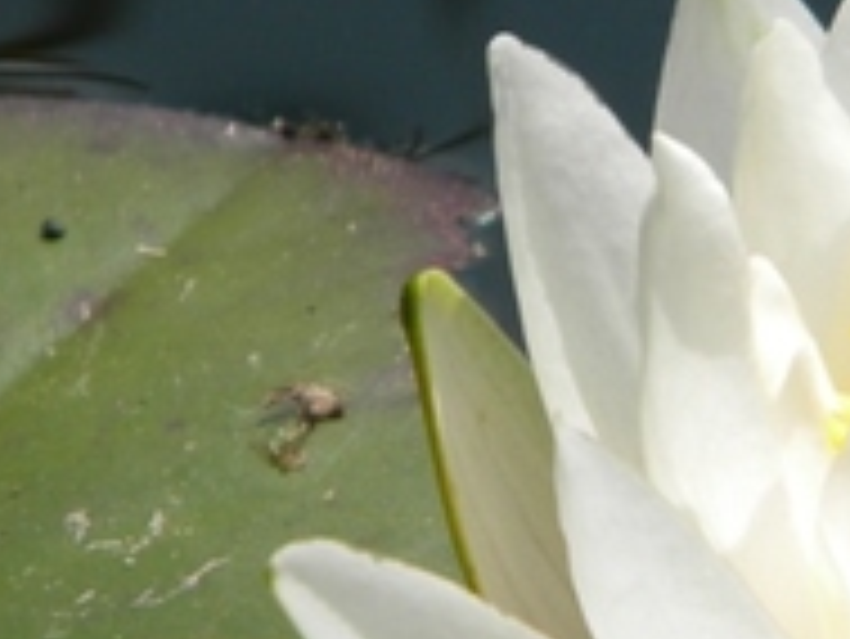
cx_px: 940
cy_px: 385
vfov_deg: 3.4
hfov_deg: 4.5
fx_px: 10688
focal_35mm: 435
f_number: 5.2
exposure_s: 1/715
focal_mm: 33.1
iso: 80
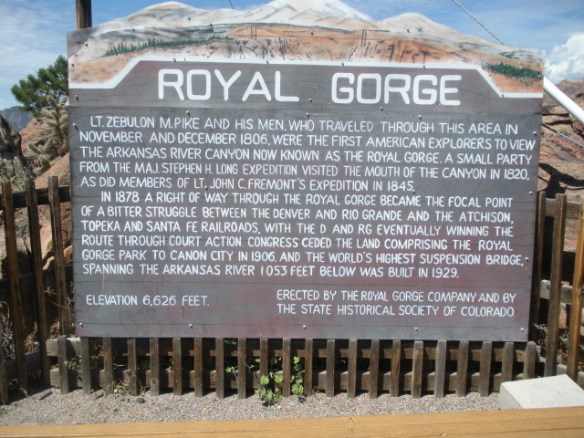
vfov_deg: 39.7
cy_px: 219
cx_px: 292
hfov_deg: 51.4
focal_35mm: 36
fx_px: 607
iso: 64
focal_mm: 6.3
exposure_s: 1/649
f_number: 3.5
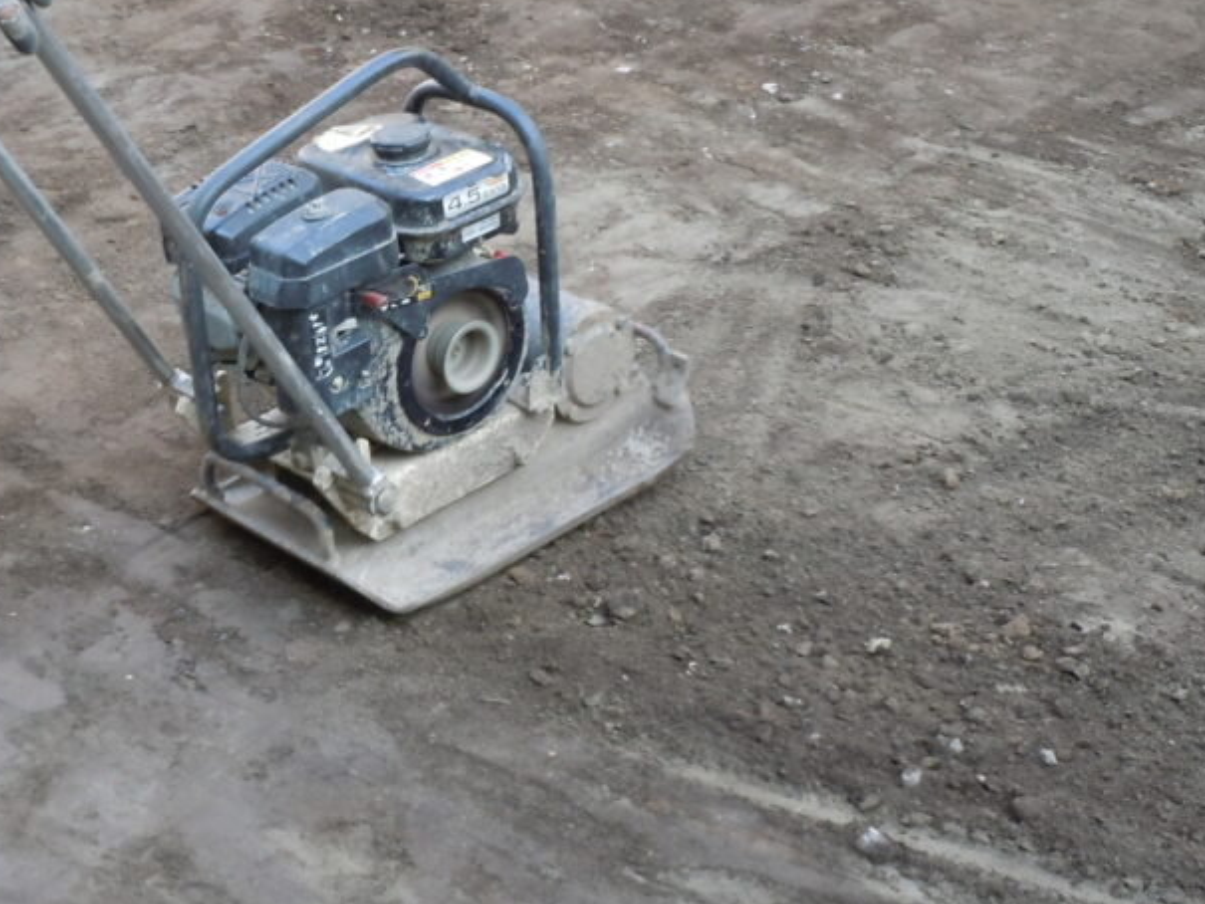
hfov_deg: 29.0
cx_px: 323
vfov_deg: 22.3
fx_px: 2298
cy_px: 402
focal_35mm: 66
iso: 200
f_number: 4.3
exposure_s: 1/60
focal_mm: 6.9
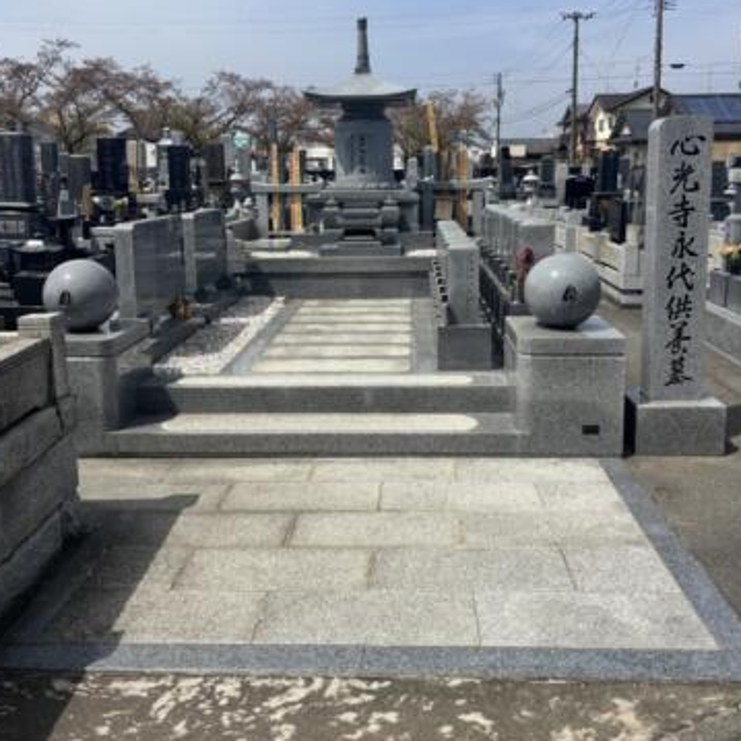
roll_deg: +0.0
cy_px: 308
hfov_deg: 51.1
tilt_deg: -10.3
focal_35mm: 32
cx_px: 358
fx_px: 775
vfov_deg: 50.9
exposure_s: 1/5076
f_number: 1.6
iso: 50
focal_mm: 5.96
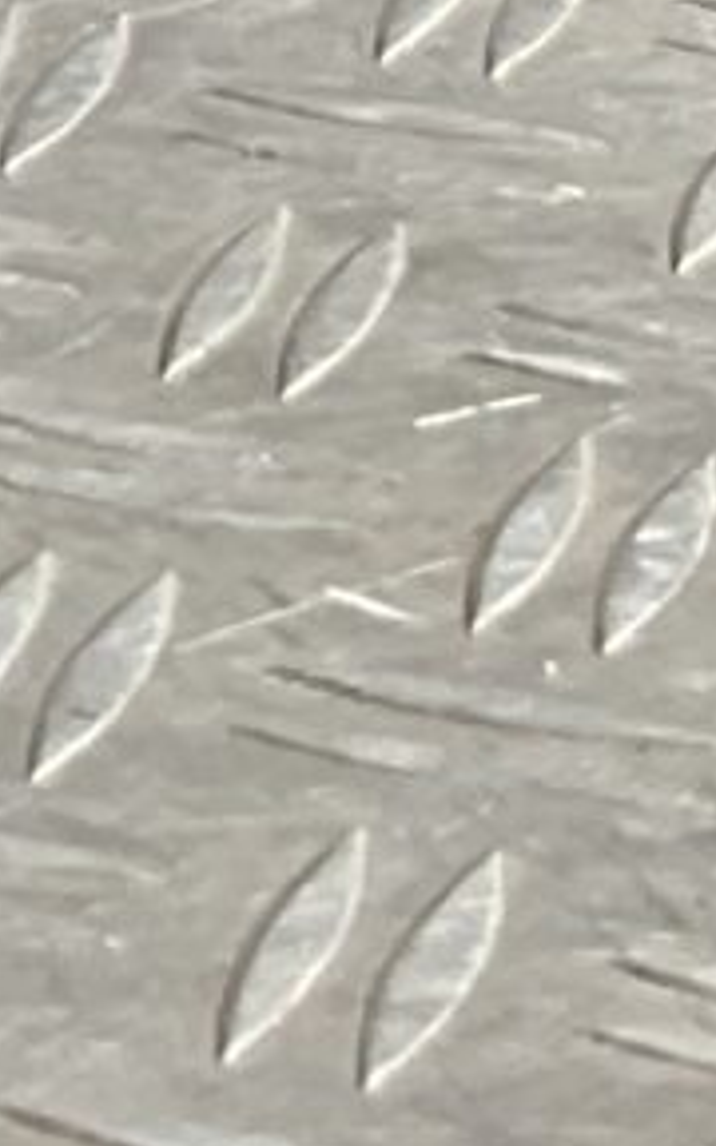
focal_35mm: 273
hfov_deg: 4.6
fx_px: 8523
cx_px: -1241
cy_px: -2586
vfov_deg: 6.8
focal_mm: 3
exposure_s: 1/227
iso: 16
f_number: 1.8
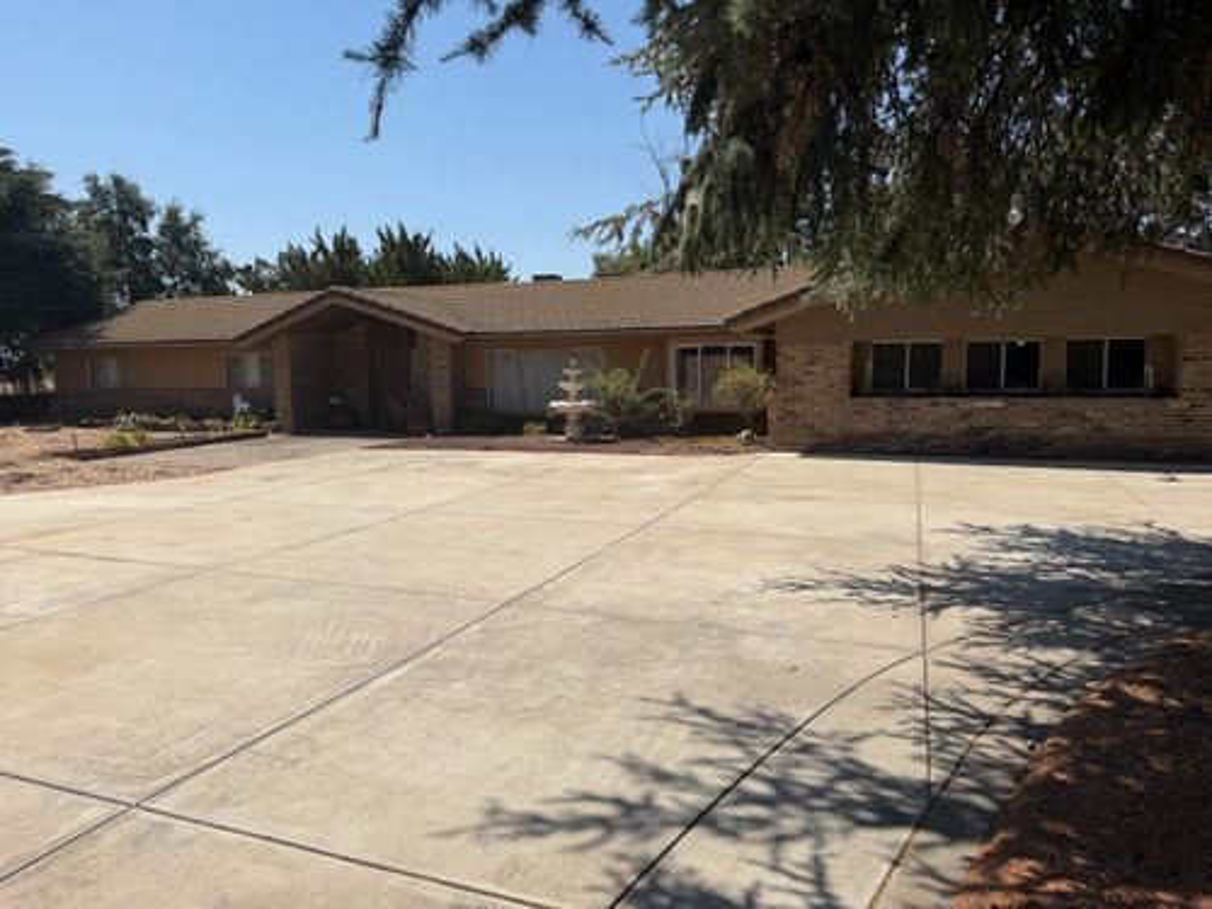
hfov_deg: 71.6
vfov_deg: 56.8
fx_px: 840
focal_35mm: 24
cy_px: 454
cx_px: 606
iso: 80
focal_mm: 6.76
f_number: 1.78
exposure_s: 1/6711
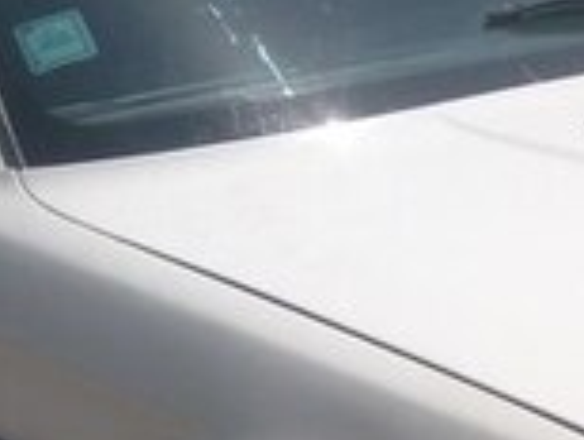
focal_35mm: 90
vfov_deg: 15.7
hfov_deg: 21.0
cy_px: 567
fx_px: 1521
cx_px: 576
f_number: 2
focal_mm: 3.57
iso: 100
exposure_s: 1/2848
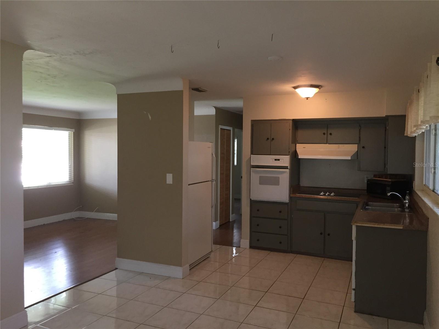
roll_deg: -1.2
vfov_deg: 48.2
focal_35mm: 29
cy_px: 164
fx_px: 368
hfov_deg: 61.7
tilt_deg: -1.3
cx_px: 220
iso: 100
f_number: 2.2
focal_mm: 4.15
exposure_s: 1/30
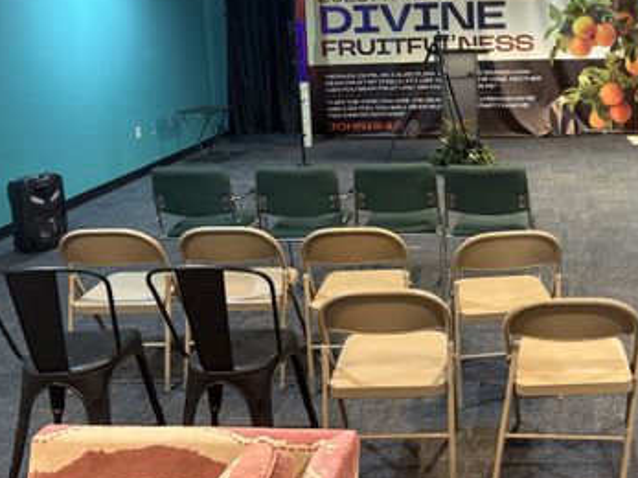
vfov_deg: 31.5
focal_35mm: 45
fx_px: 829
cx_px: 473
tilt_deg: -6.9
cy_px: 107
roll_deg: +1.9
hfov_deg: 41.0
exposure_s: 1/40
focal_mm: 5.96
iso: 400
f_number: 1.6
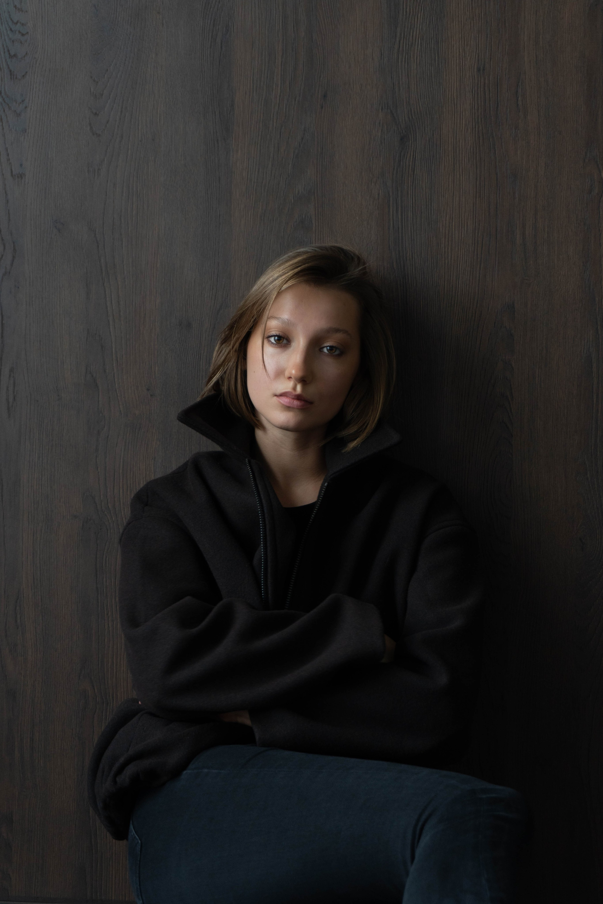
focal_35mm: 75
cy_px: 452
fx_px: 1884
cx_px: 302
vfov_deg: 27.0
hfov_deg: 18.2
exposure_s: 1/50
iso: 500
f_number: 5.6
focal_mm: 50
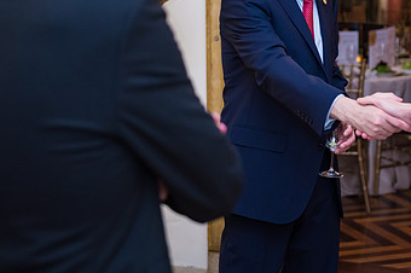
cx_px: 313
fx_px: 1129
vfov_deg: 13.7
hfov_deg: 20.5
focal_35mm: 99
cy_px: 53
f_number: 3.2
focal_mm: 58
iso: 1600
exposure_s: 1/200
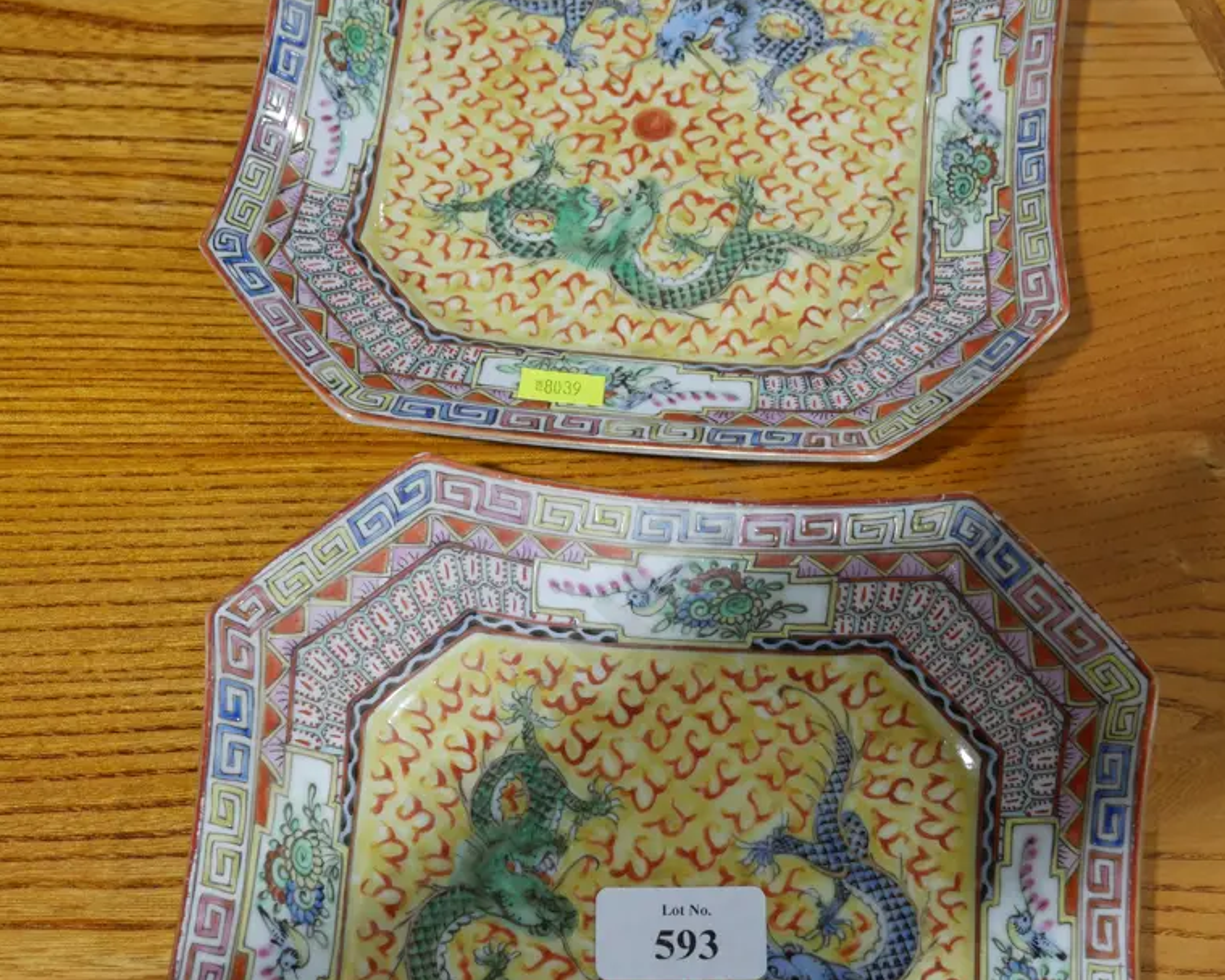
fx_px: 2103
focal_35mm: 58
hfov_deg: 32.5
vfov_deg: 26.1
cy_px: 626
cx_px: 619
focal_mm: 22
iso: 320
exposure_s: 1/60
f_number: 4.7
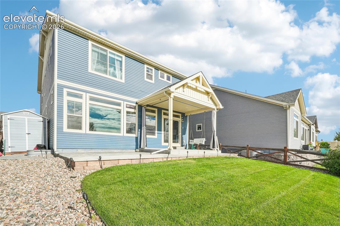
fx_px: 142
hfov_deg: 100.4
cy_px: 113
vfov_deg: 77.3
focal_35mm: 15
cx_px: 170
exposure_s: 1/4000
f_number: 8
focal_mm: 10
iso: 800
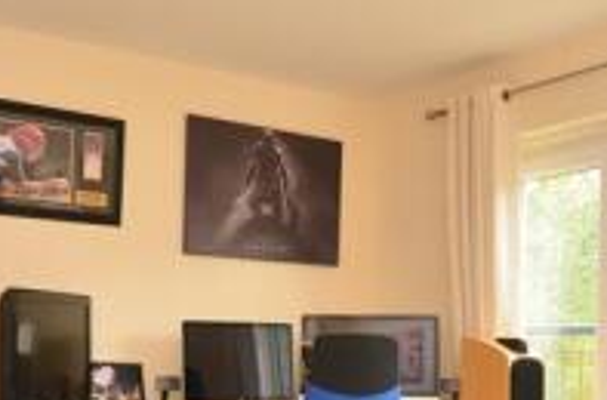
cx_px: 237
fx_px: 840
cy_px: 345
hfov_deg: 39.5
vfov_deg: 26.1
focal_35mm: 50
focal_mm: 10
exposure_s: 1/20
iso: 200
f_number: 5
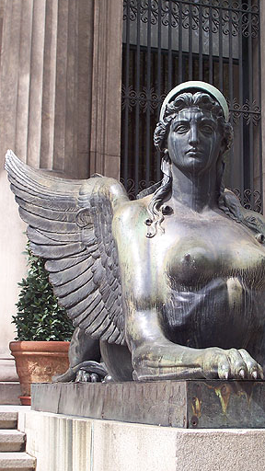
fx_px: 912
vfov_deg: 29.0
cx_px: 163
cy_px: 233
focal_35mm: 73
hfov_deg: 16.5
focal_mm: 10.8
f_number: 4
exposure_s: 1/350
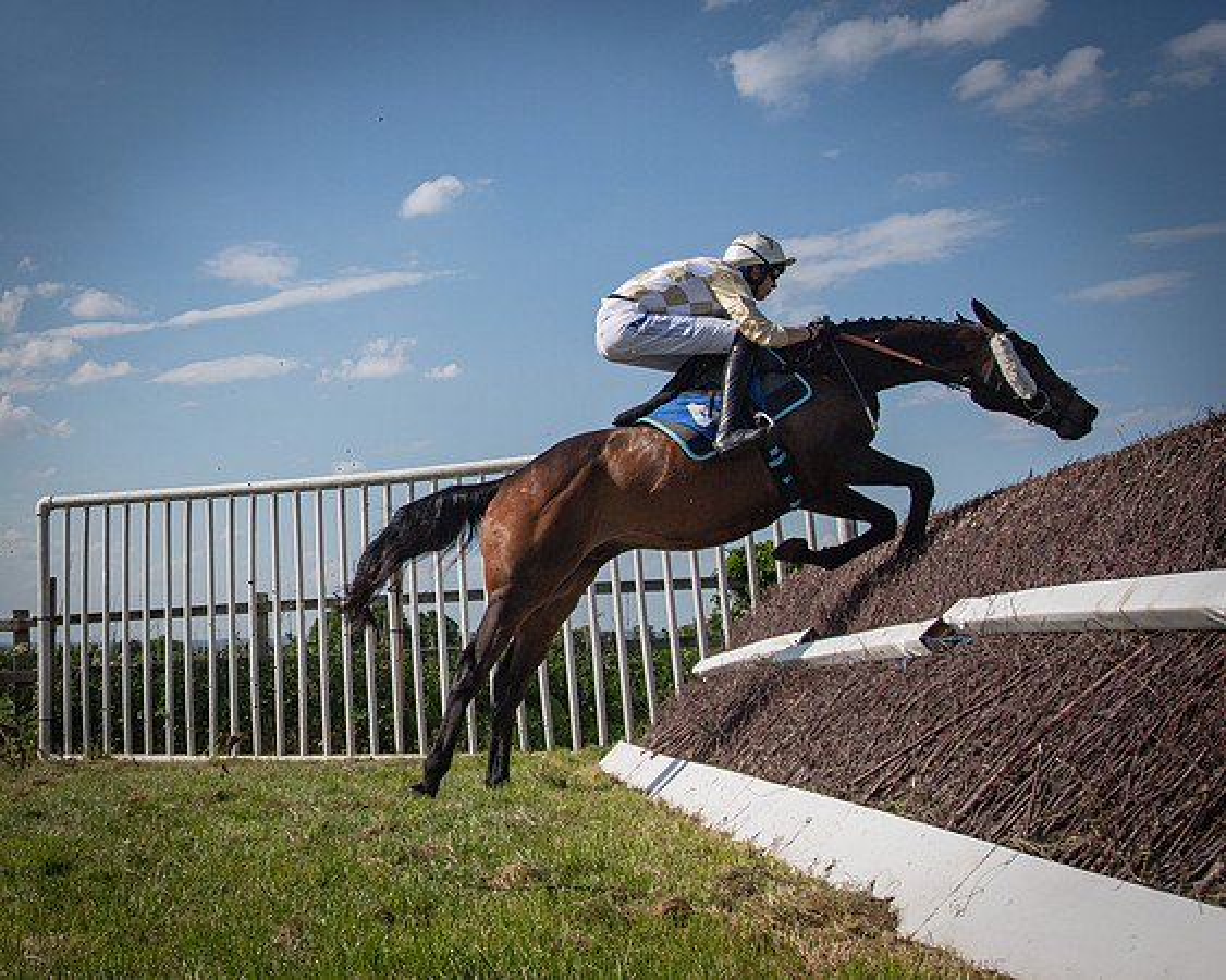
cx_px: 116
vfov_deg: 32.6
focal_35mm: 46
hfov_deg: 37.6
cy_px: 399
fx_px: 1671
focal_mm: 22
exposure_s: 1/2000
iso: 100
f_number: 4
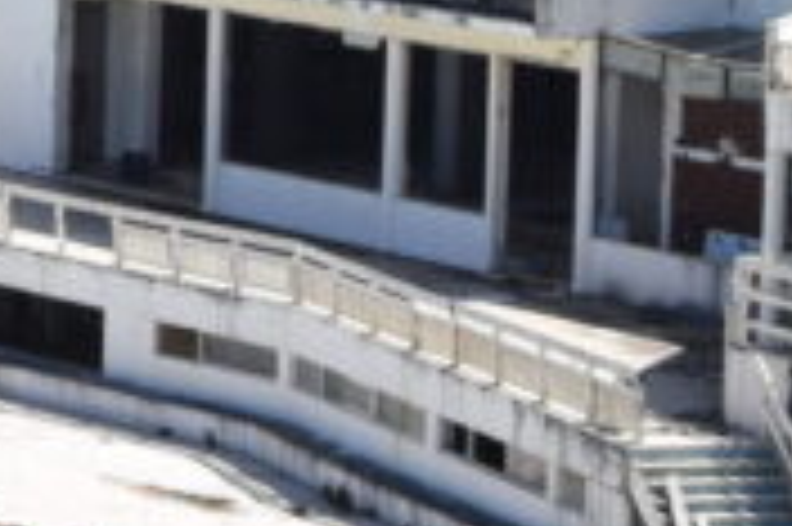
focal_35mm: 292
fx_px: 6418
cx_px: -418
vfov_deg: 4.7
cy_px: -216
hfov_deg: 7.0
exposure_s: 1/400
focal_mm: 30
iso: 200
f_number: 10
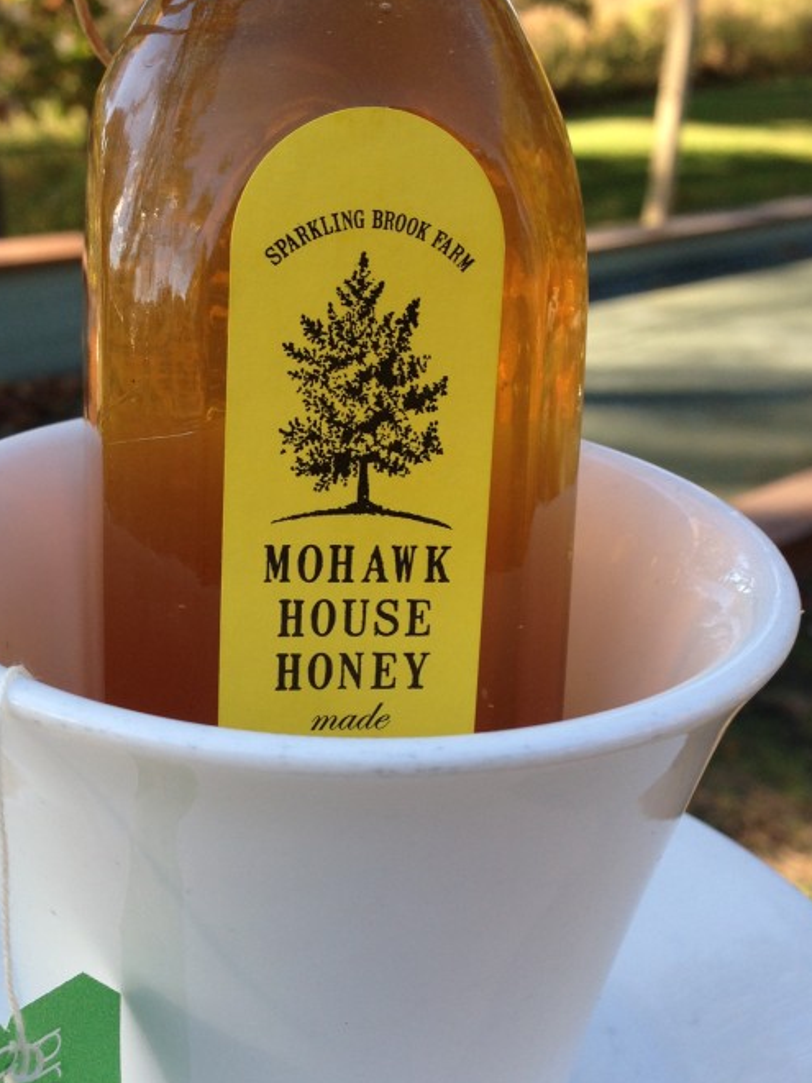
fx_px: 1564
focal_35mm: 50
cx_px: 308
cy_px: 569
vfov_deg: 38.2
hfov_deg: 29.0
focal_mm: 4.13
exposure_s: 1/189
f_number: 2.4
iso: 50
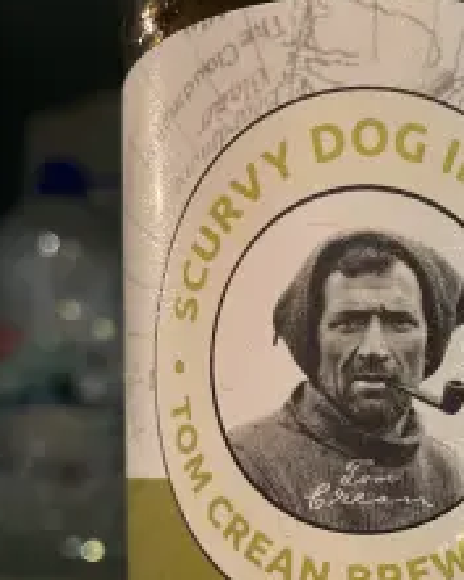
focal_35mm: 46
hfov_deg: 31.7
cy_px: 499
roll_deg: +0.4
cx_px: 385
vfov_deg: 38.1
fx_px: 789
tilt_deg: -2.7
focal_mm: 4.2
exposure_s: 1/50
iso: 400
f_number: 1.6
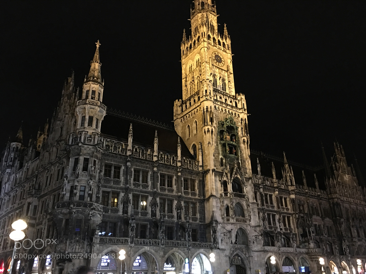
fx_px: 307
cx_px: 183
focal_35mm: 29
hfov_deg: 61.7
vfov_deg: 48.2
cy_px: 137
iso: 125
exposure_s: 1/4
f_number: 2.2
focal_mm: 4.15
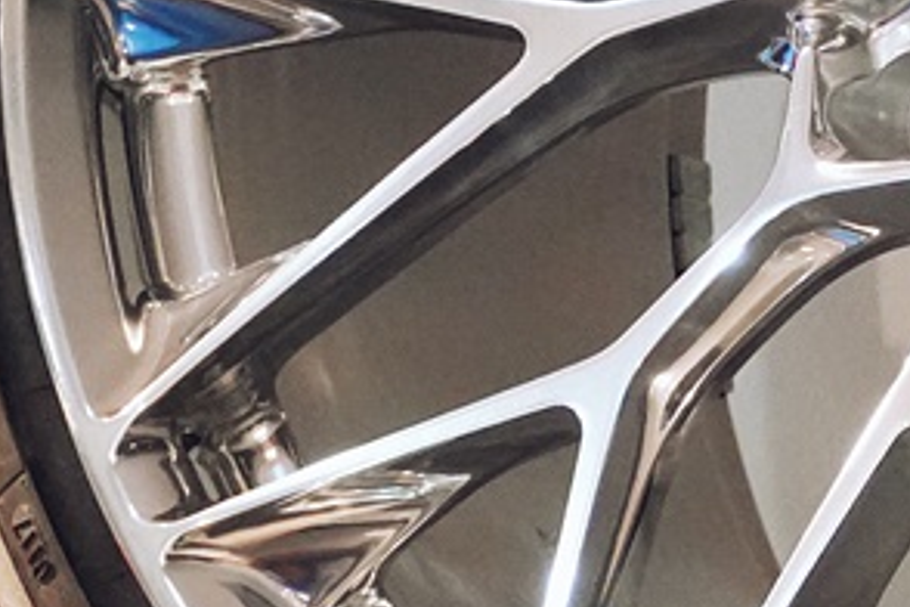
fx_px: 10818
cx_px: 972
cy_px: -207
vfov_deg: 3.2
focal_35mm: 428
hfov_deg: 4.8
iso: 4000
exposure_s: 1/100
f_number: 5
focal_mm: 56
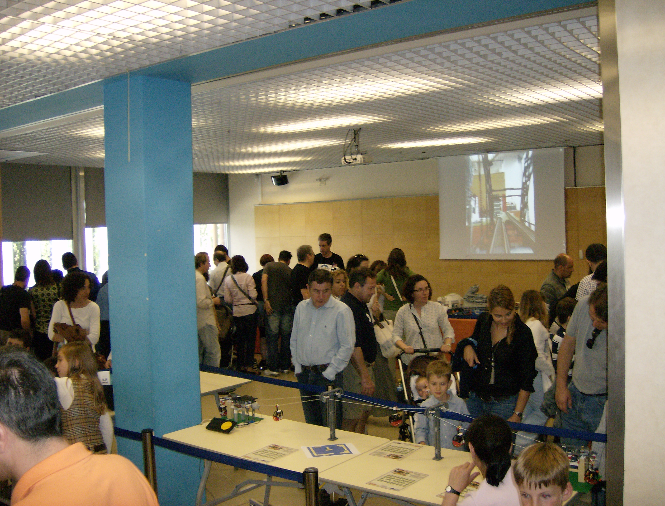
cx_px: 332
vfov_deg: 40.0
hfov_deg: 51.1
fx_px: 695
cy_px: 253
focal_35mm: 36
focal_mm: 6
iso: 200
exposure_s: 1/60
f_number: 2.8
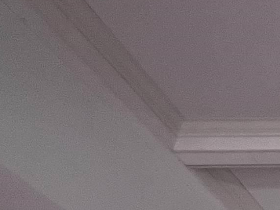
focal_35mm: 70
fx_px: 566
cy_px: 363
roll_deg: +1.9
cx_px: 592
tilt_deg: +19.6
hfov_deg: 17.4
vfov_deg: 17.5
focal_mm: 1.57
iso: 200
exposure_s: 1/99
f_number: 1.8
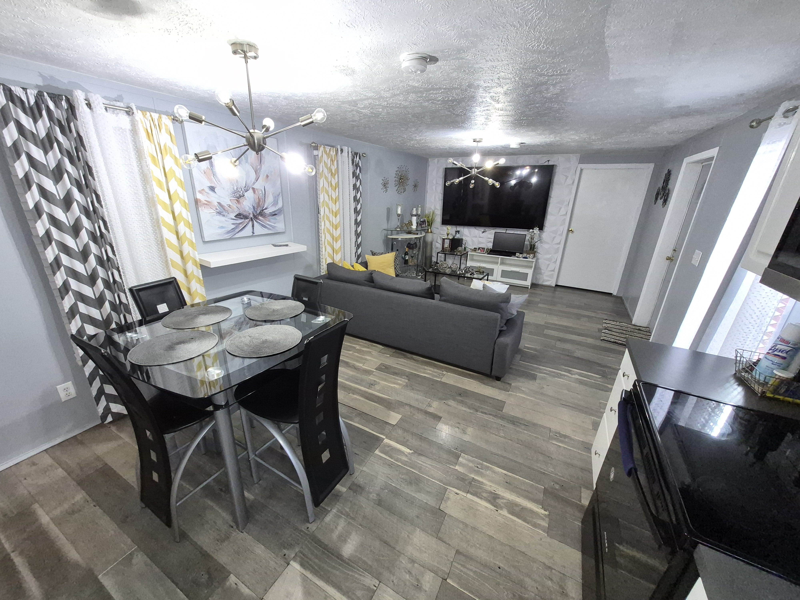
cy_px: 300
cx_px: 400
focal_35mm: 13
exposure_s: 1/60
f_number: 2.2
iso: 320
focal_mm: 1.74
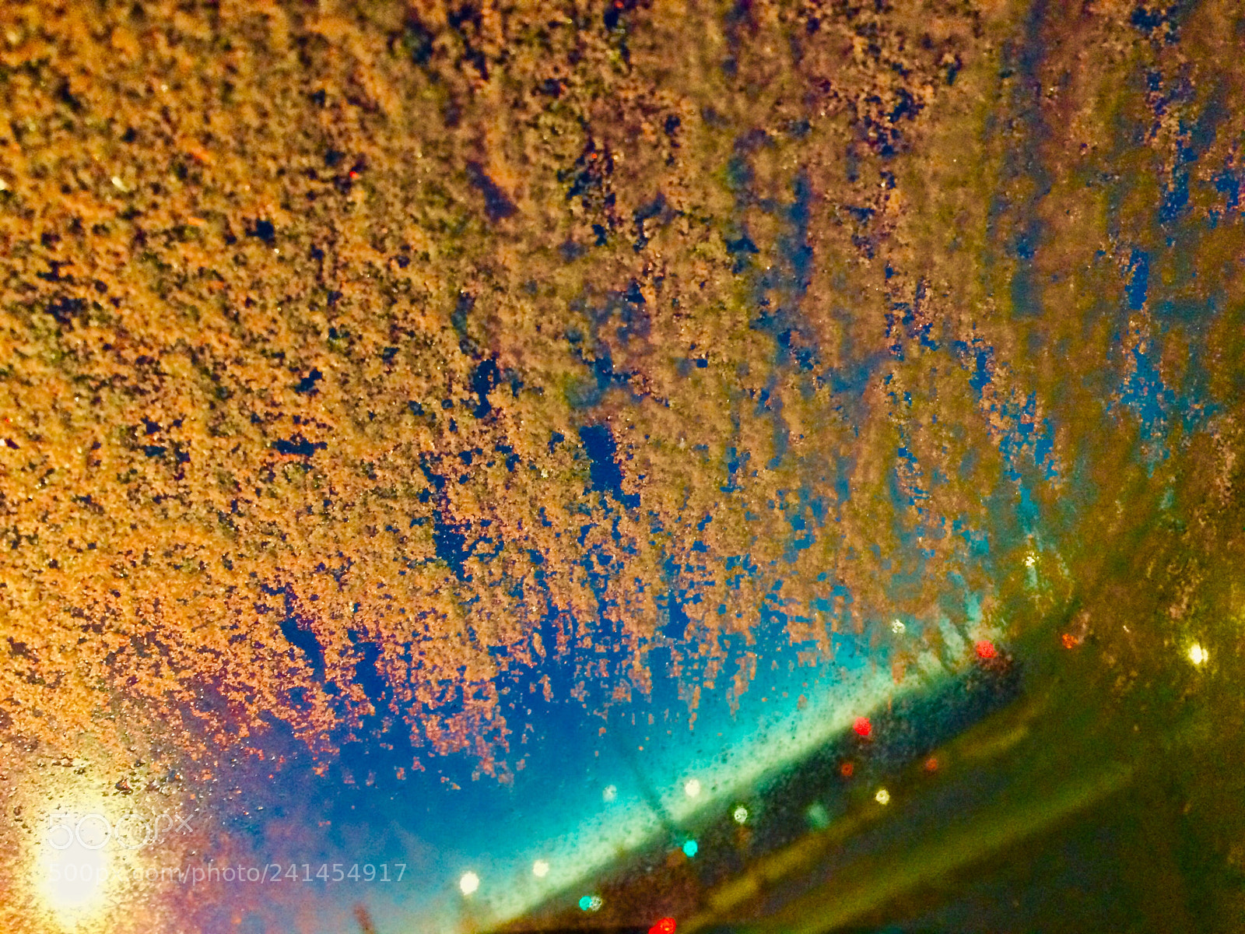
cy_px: 467
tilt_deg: +19.4
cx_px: 622
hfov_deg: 61.7
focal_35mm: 29
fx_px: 1043
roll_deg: +31.2
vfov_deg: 48.2
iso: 400
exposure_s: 1/15
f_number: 2.2
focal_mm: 4.15
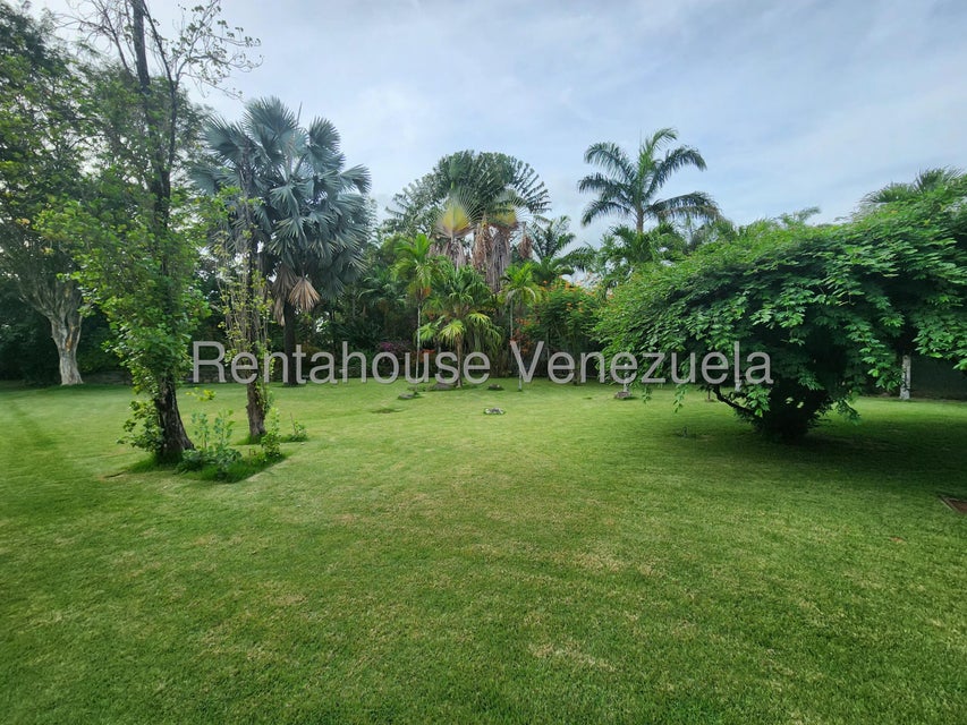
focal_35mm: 13
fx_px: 363
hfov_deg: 106.2
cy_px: 362
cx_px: 484
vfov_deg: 89.9
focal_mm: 2.2
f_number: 2.2
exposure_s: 1/699
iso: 50
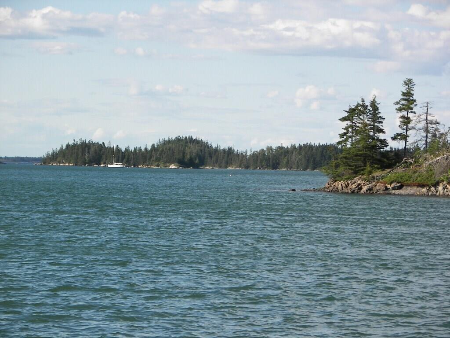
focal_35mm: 157
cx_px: 225
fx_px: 2041
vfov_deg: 9.5
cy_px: 169
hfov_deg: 12.6
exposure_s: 1/500
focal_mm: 26.1
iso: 50
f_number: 3.2
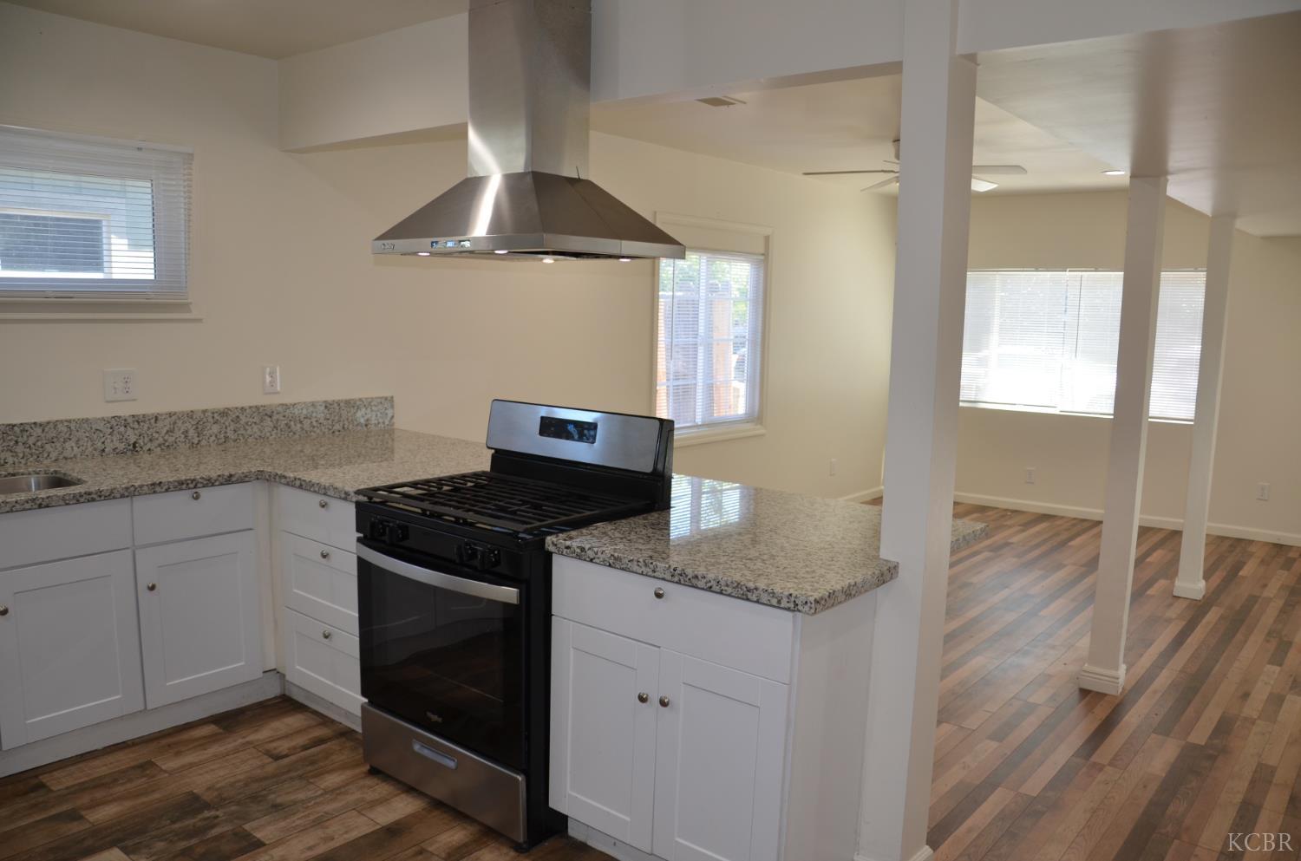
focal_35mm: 27
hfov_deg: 67.5
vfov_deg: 47.7
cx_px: 650
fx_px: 974
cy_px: 430
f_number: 3.5
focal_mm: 18
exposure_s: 1/125
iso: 280
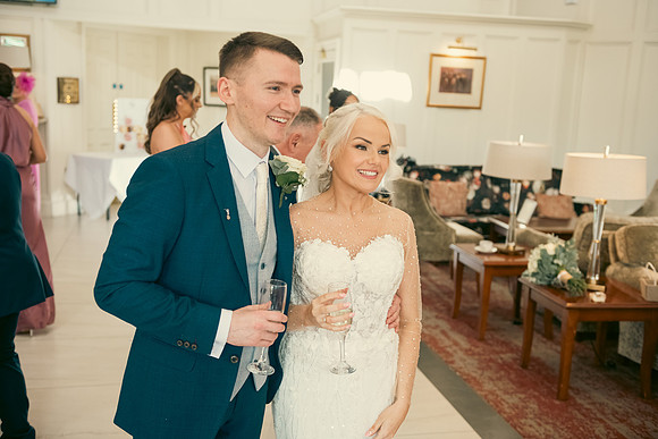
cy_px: 220
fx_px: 768
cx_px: 329
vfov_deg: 31.9
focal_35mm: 42
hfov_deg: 46.4
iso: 800
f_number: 3.5
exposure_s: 1/160
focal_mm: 42
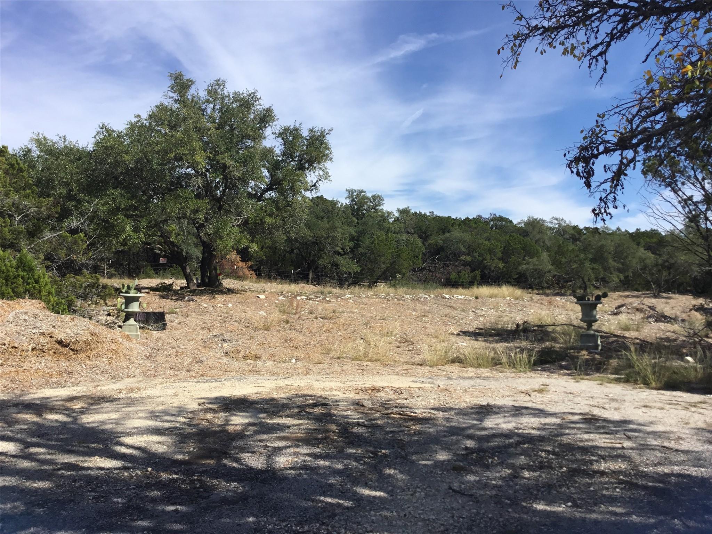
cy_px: 267
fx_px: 638
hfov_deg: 58.4
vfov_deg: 45.4
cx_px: 356
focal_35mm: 31
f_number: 2.4
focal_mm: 3.3
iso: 25
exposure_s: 1/1404
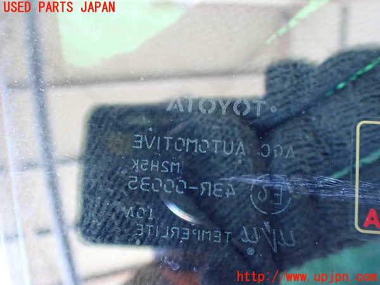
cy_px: 142
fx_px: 329
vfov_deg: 46.8
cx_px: 190
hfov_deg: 60.0
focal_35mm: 30
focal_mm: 5.4
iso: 1000
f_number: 2.3
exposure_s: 1/30
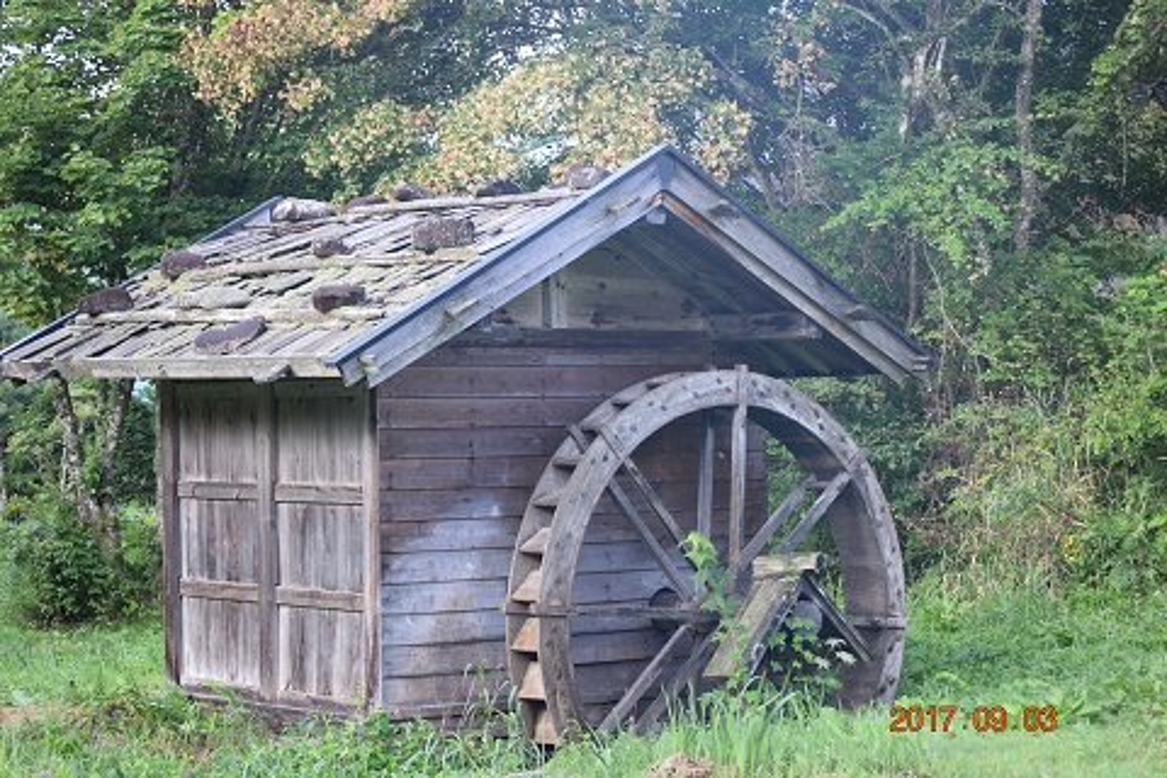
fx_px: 2674
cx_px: 584
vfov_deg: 16.6
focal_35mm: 82
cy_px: 389
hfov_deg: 24.6
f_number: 5
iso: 400
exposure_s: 1/100
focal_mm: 55
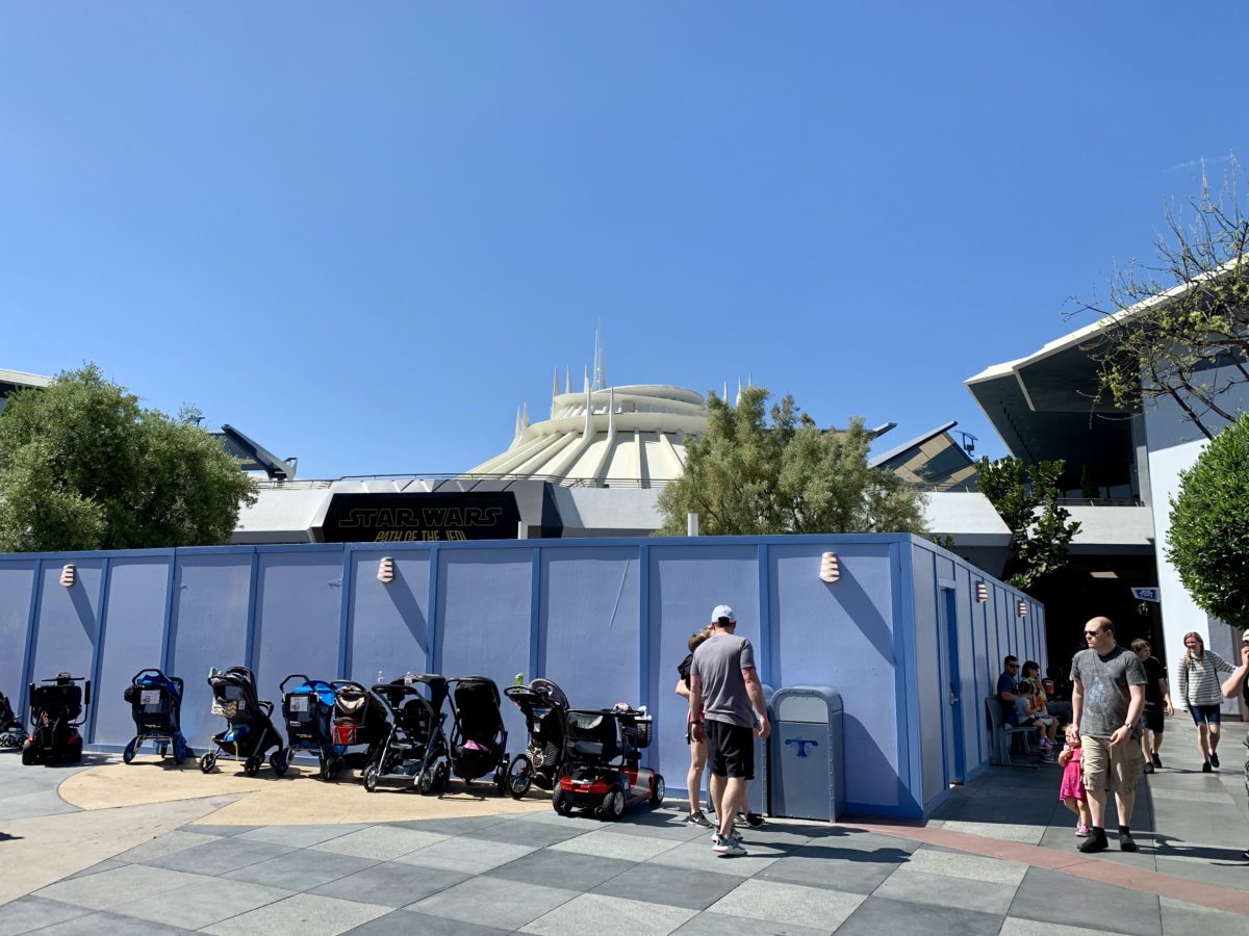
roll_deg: -1.8
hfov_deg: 67.3
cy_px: 468
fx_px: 938
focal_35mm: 26
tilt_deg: +10.0
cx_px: 624
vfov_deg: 53.1
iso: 25
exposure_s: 1/2481
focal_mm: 4.25
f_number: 1.8
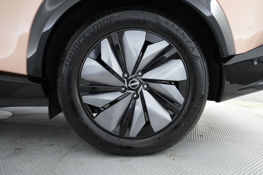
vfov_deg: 46.4
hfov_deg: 65.5
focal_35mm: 28
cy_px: 88
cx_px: 132
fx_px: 204
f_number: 2.8
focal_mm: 28
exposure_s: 1/160
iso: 4000
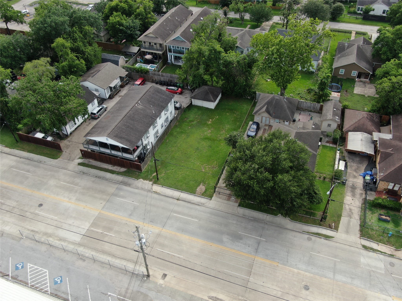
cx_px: 201
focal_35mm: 32
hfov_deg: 56.8
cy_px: 150
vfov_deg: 44.2
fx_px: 372
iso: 100
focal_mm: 5.45
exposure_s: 1/400
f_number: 3.1
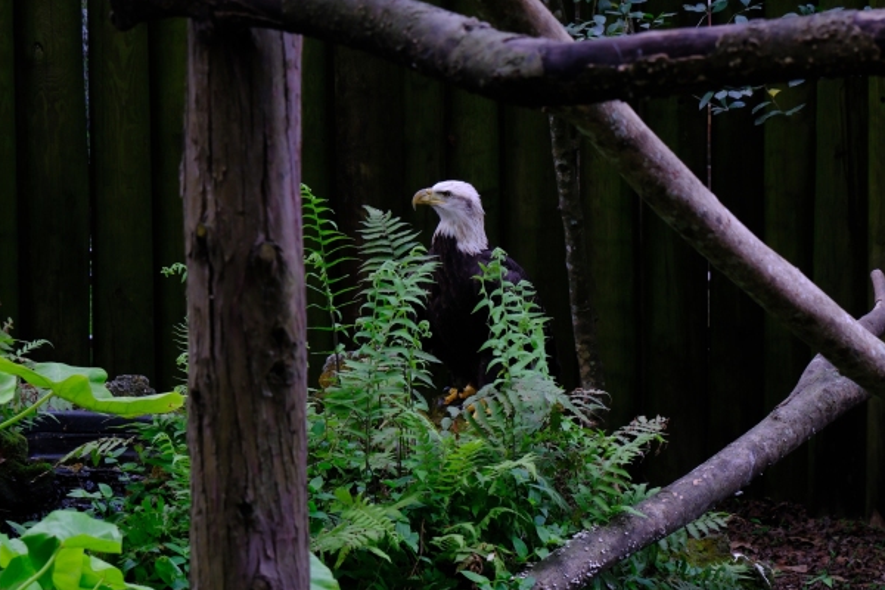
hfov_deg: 12.8
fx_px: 3933
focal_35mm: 160
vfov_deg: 8.6
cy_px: 302
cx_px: 493
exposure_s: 1/30
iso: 400
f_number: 7.1
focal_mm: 80
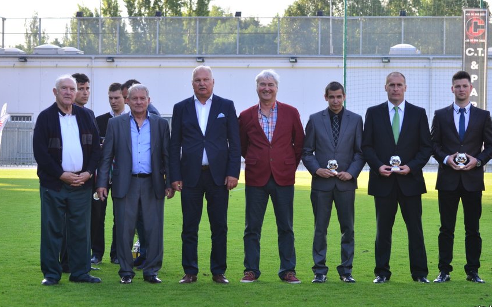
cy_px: 153
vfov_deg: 11.6
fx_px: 1515
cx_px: 253
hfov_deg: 18.4
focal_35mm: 113
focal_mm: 70
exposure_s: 1/250
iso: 250
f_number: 5
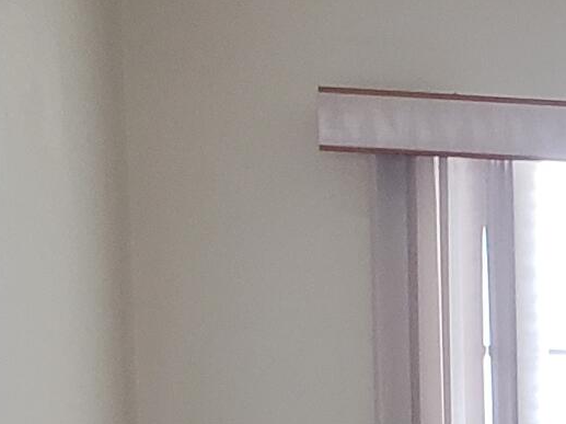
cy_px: 826
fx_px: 2467
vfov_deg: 9.2
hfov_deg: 11.2
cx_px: 1300
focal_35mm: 151
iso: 320
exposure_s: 1/60
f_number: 2.4
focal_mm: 4.3
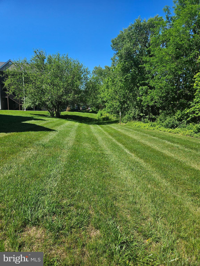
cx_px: 100
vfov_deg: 73.9
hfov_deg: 58.9
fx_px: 177
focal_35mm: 23
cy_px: 133
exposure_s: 1/1501
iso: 25
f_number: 1.8
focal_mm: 5.4
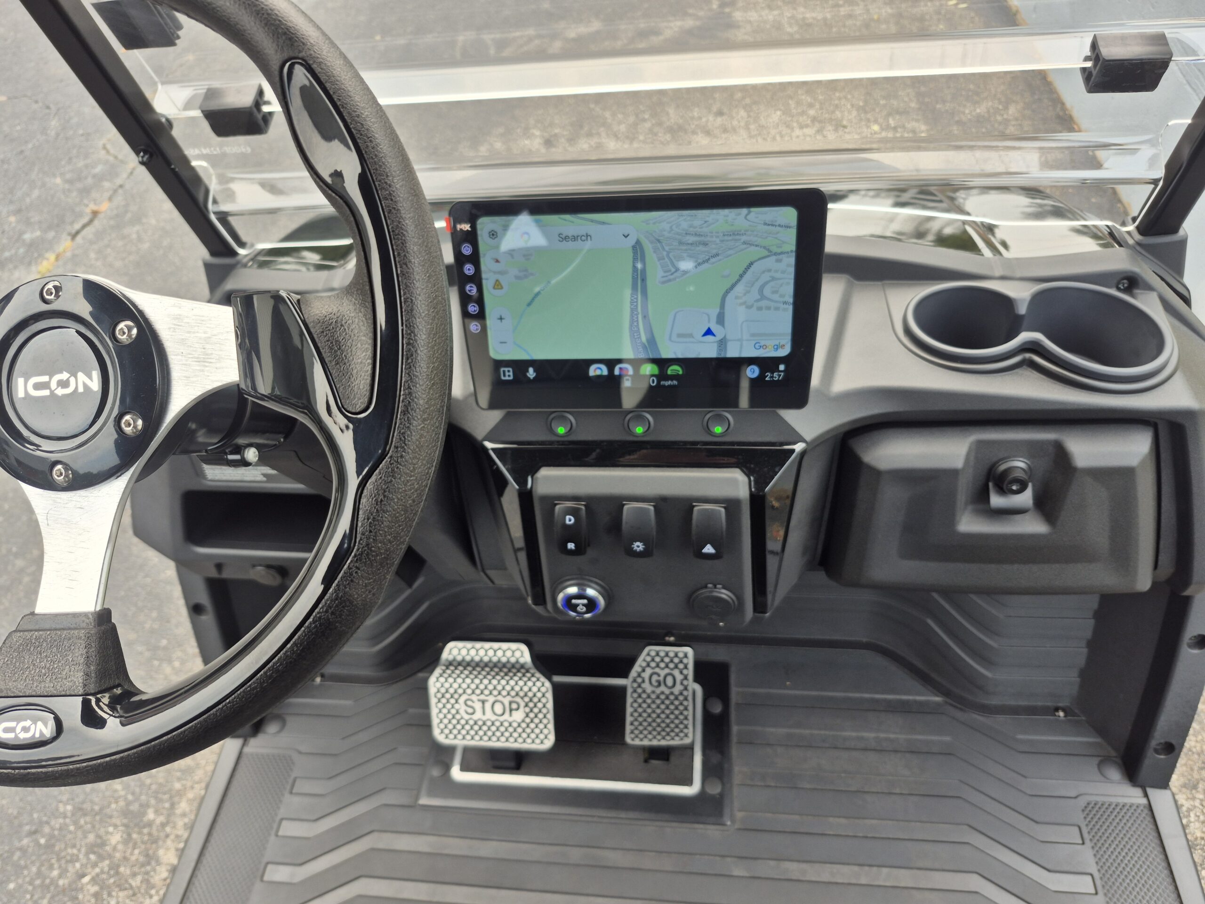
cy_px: 452
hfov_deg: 73.9
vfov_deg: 58.9
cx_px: 602
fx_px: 801
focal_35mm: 23
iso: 25
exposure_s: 1/481
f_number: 1.8
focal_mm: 5.4
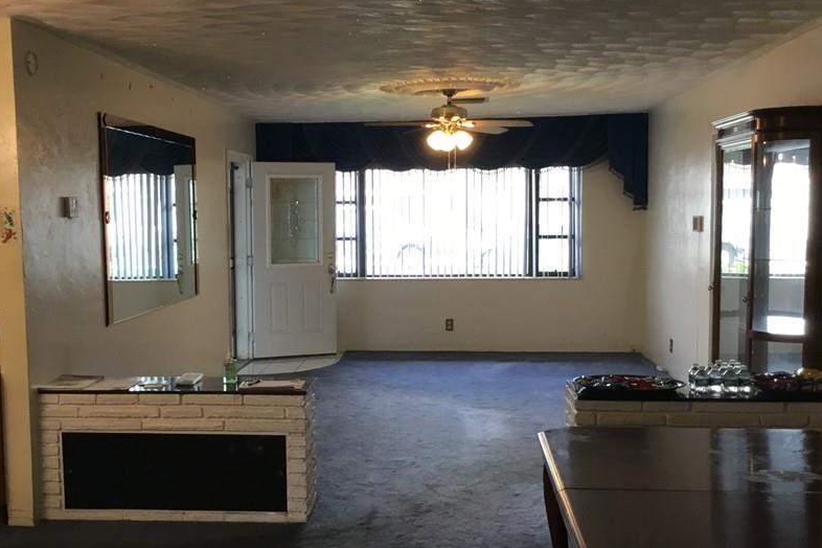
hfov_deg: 46.2
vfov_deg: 31.9
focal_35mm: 42
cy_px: 291
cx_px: 340
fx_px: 959
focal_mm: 3.3
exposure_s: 1/30
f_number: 2.4
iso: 80
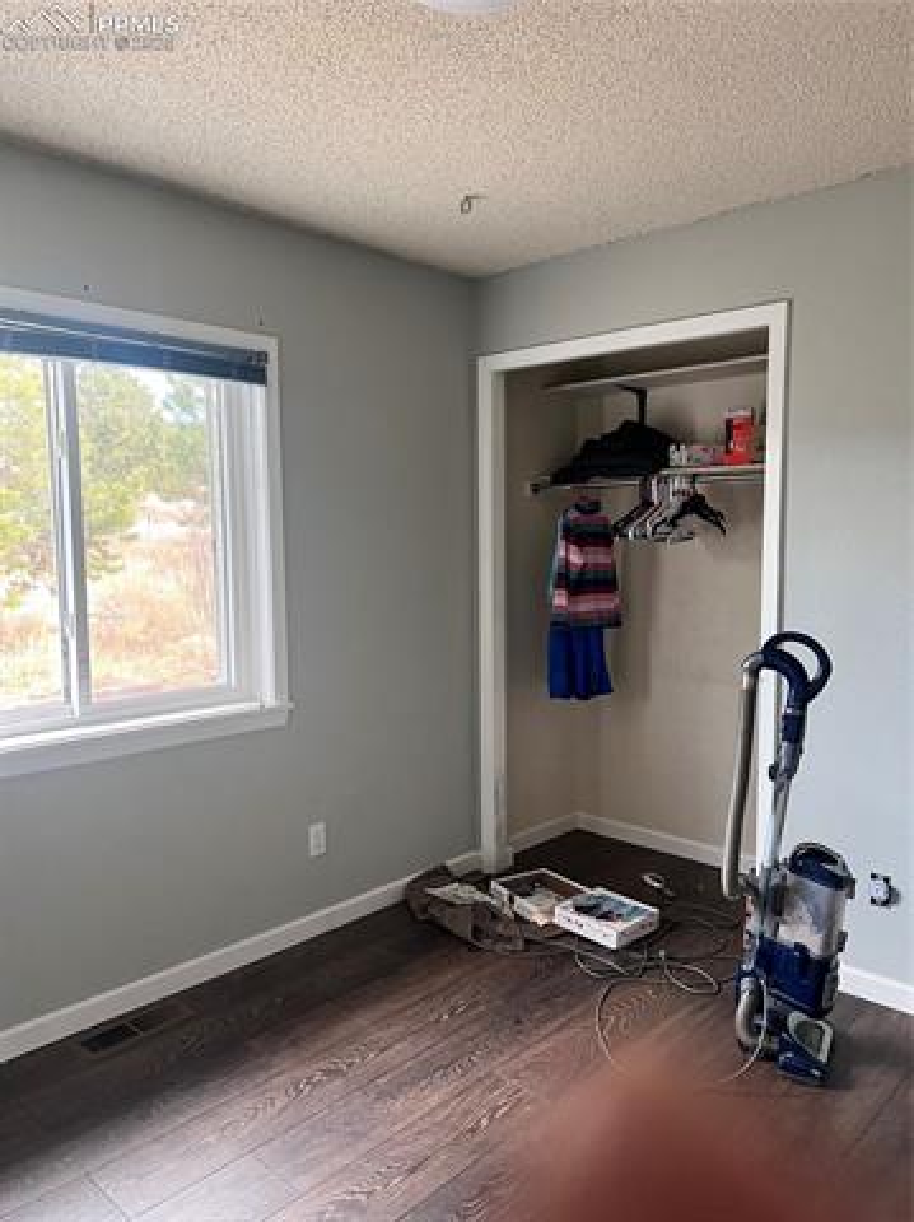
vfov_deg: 67.4
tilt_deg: -4.8
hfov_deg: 53.0
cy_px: 611
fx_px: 917
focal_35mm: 26
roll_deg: +1.7
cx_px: 457
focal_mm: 5.7
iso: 320
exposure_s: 1/60
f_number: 1.5
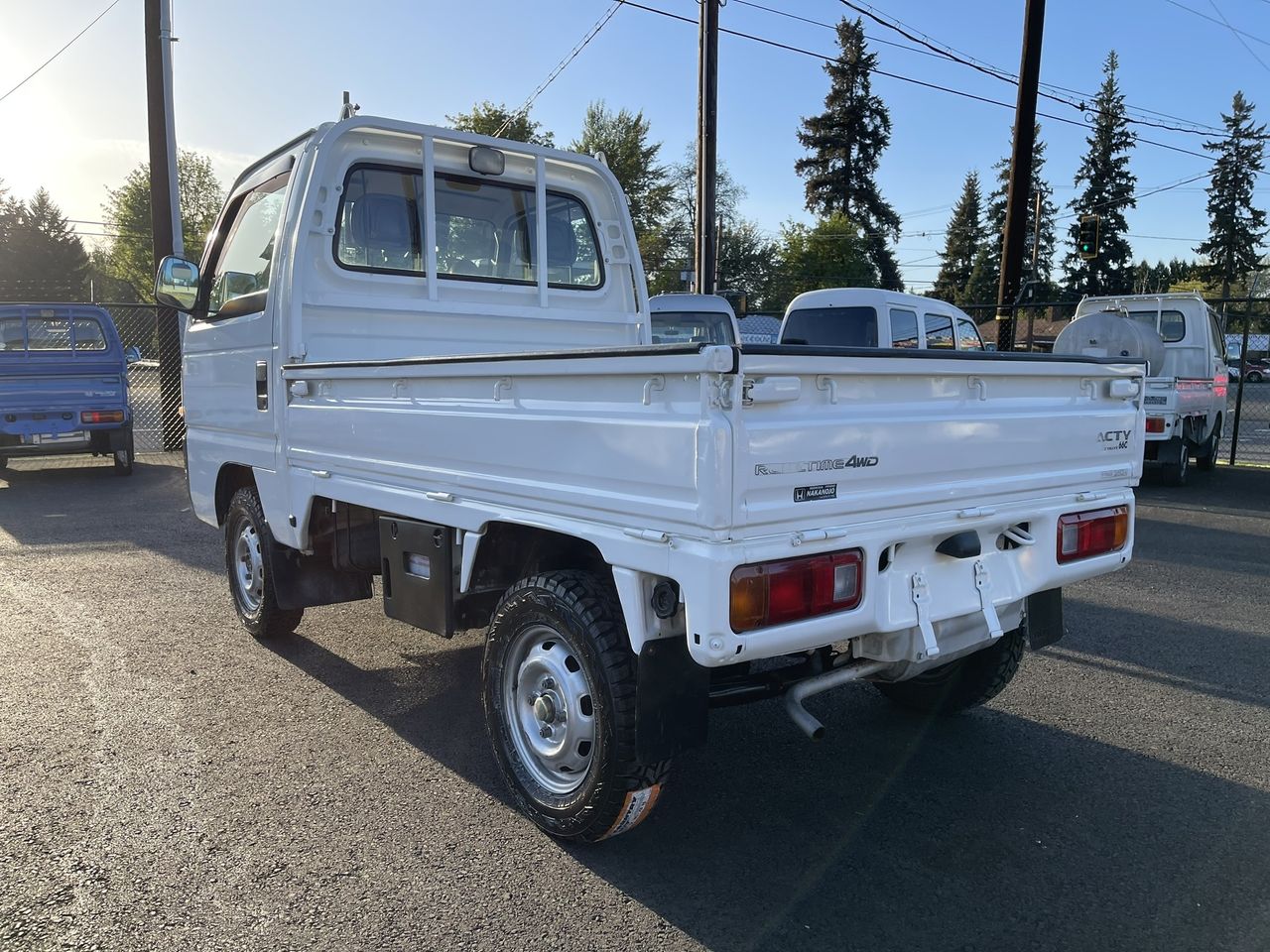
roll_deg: -1.0
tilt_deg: -8.7
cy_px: 476
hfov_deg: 69.4
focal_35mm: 25
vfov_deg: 54.9
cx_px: 635
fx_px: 917
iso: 32
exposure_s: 1/1020
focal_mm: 5.1
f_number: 1.6
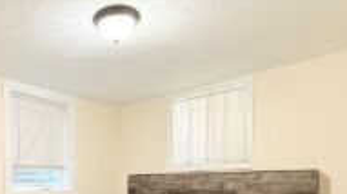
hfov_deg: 58.3
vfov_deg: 33.4
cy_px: 196
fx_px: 294
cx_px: 93
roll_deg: +0.0
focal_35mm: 32
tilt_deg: -2.0
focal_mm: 2.22
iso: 320
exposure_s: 1/60
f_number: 2.2
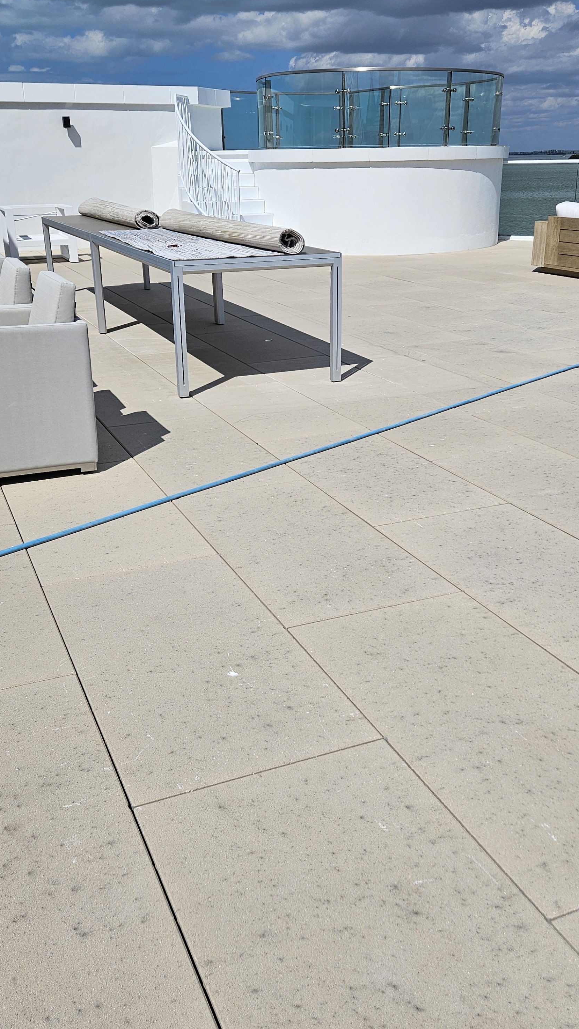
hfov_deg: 34.6
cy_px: 514
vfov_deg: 58.0
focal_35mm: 34
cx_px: 295
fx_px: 928
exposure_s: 1/6423
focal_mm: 5.4
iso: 25
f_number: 1.8
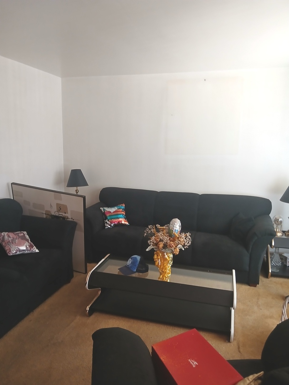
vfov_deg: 67.3
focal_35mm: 26
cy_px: 192
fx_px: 289
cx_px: 144
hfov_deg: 53.1
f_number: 1.8
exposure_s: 1/40
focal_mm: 3.98
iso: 250
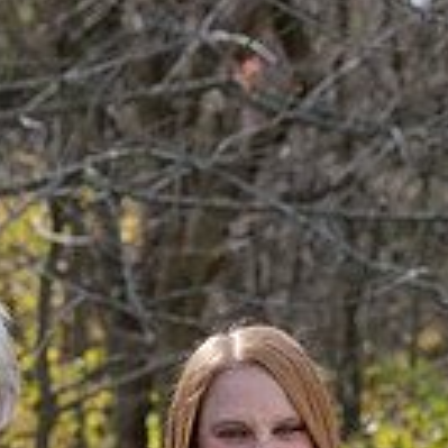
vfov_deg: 5.1
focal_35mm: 341
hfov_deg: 5.1
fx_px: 4993
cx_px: -20
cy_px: 571
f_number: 5.6
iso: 400
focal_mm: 92
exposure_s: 1/800
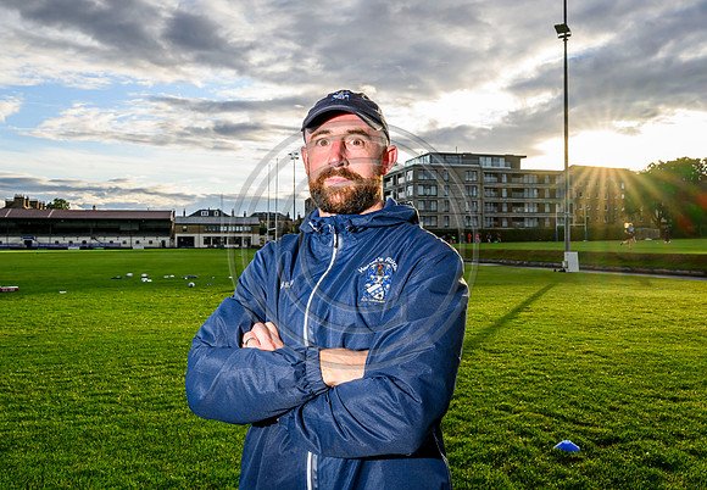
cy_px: 222
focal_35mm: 31
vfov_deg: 43.5
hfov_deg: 59.9
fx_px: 613
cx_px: 359
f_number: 11
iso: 320
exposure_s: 1/125
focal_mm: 24
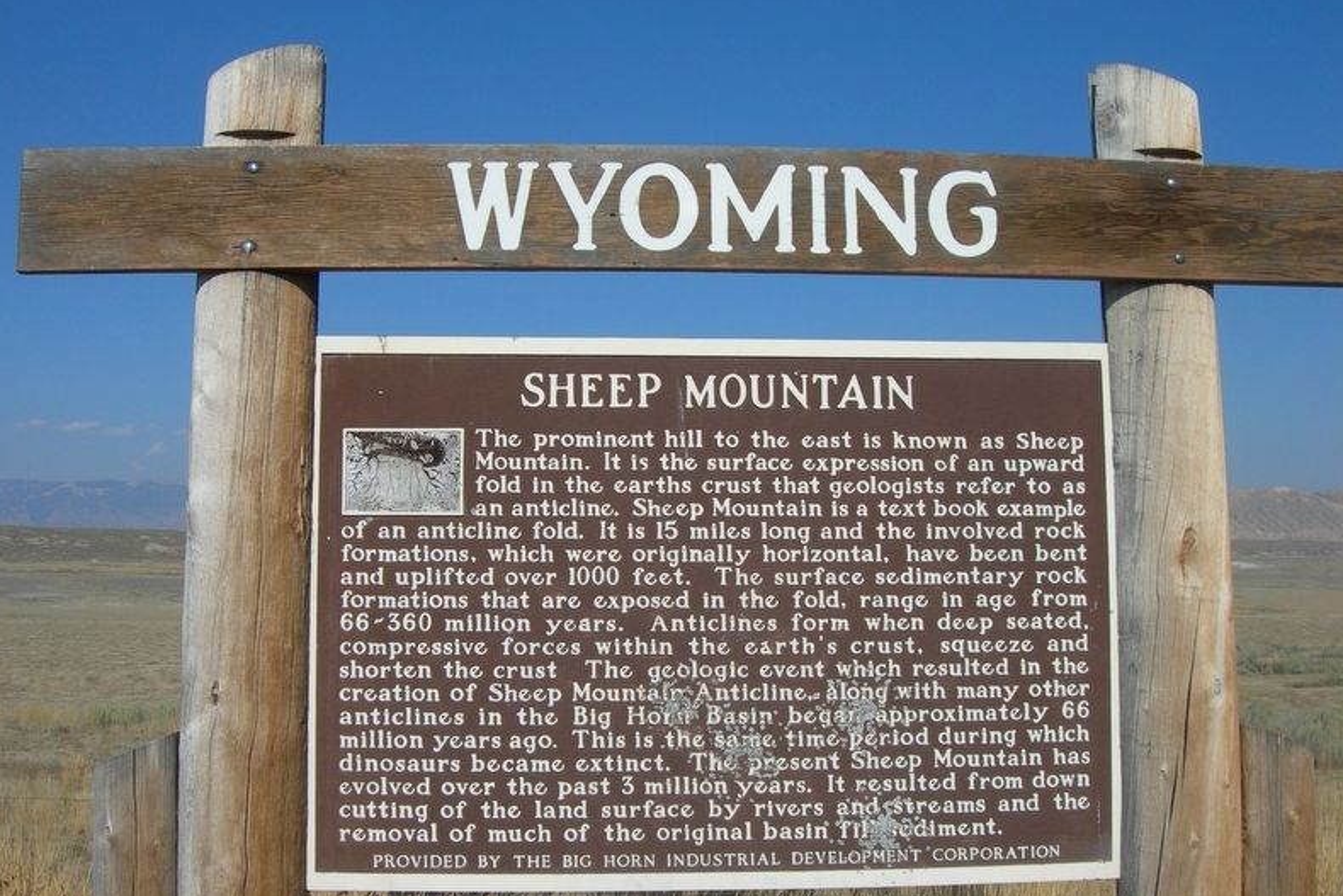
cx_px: 666
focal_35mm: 40
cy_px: 476
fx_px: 1492
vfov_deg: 33.4
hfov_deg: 48.5
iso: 50
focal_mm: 7.8
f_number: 4.8
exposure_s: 1/1059
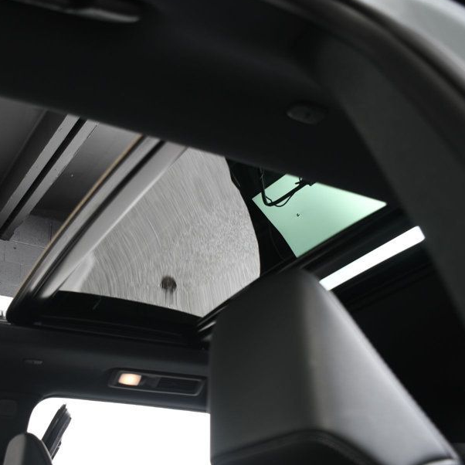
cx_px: 143
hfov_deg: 42.1
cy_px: 229
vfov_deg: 42.8
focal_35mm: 39
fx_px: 593
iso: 100
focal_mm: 18
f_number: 3.5
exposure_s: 1/160
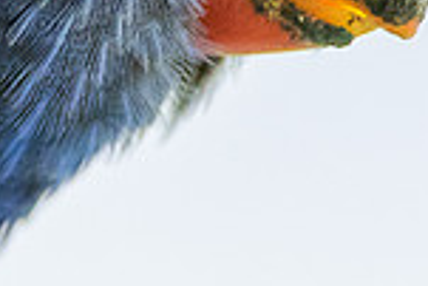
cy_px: -108
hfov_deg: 1.2
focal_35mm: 1728
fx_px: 20563
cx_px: -96
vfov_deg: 0.8
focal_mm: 300
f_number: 5.6
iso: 4500
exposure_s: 1/90
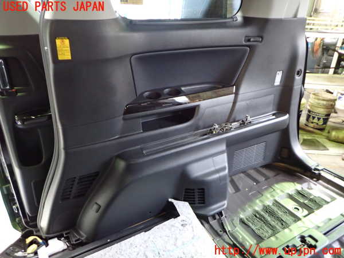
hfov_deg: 69.4
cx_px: 172
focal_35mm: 25
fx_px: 248
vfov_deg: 54.9
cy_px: 129
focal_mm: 4.5
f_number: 2
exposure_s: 1/25
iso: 800
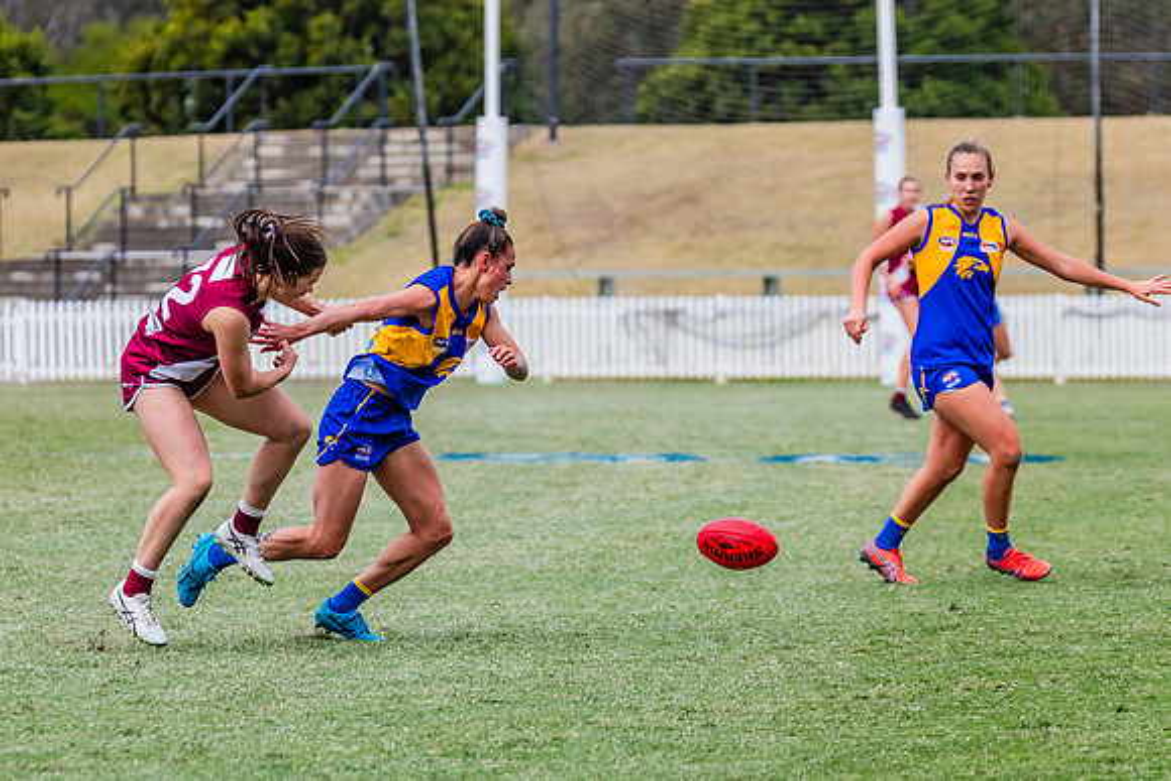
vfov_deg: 4.4
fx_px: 10172
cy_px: 387
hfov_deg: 6.6
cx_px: 442
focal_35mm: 313
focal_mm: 250
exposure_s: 1/1600
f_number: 8
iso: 800
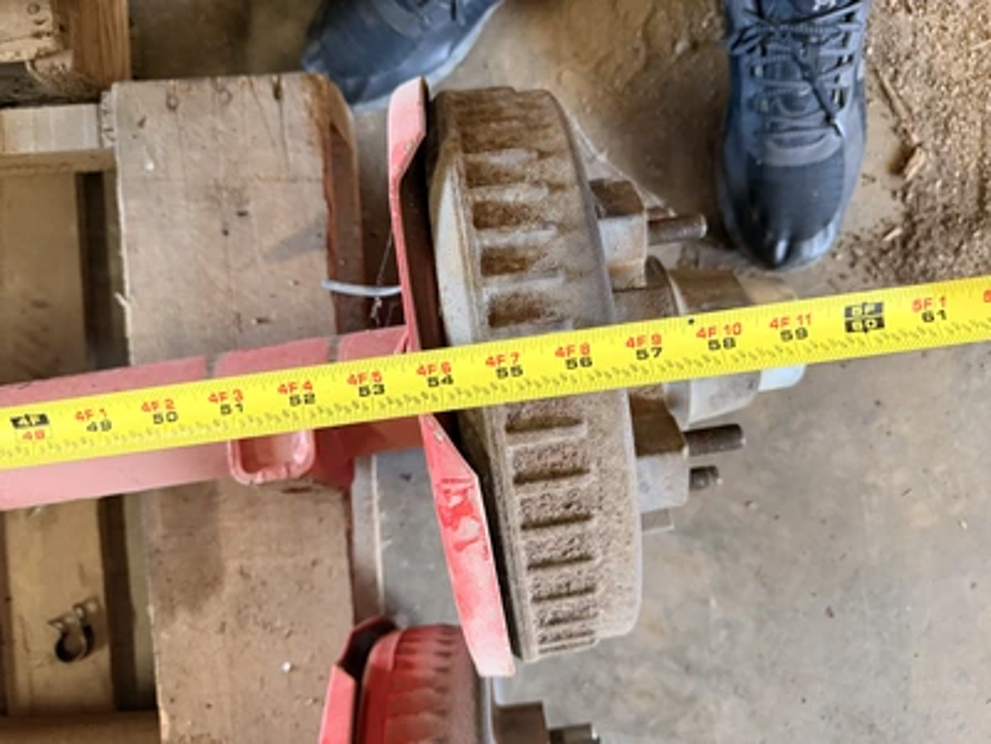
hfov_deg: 71.6
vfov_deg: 56.8
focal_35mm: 24
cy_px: 372
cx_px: 496
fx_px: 687
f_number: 1.78
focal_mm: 6.76
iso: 500
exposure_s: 1/60
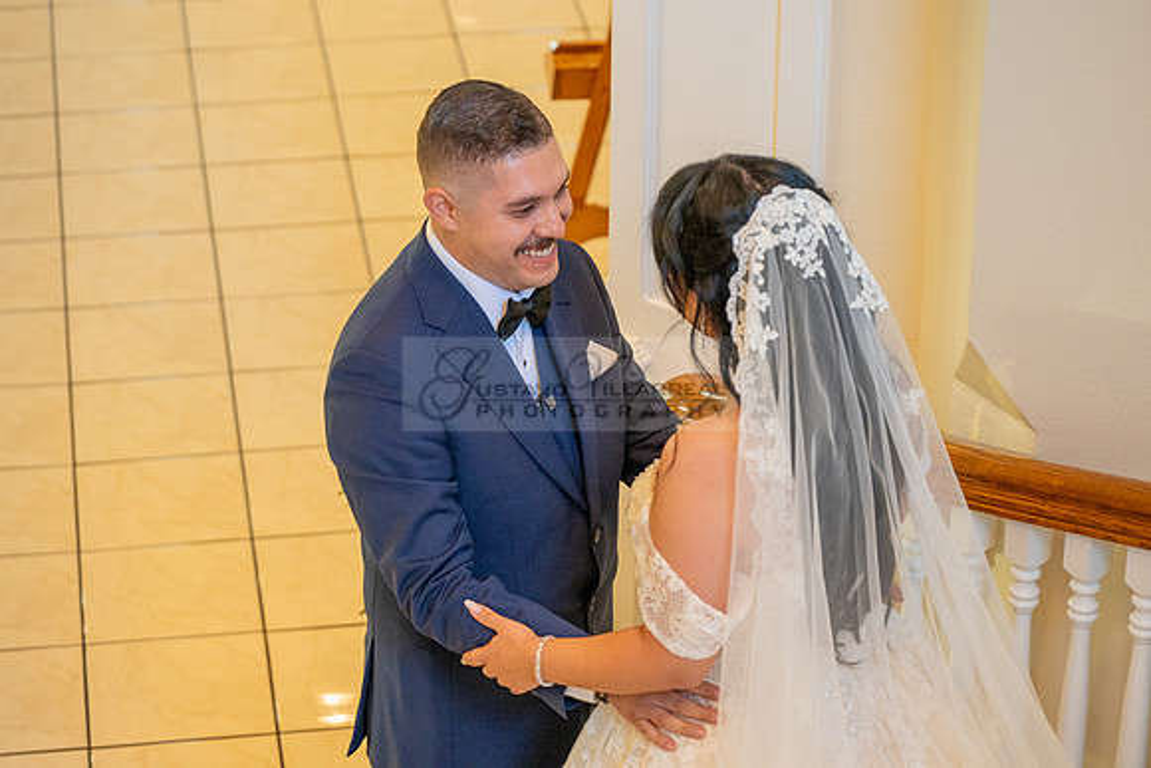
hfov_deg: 18.6
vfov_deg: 12.5
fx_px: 3518
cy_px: 358
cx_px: 536
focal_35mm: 110
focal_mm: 103
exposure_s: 1/200
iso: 1250
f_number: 4
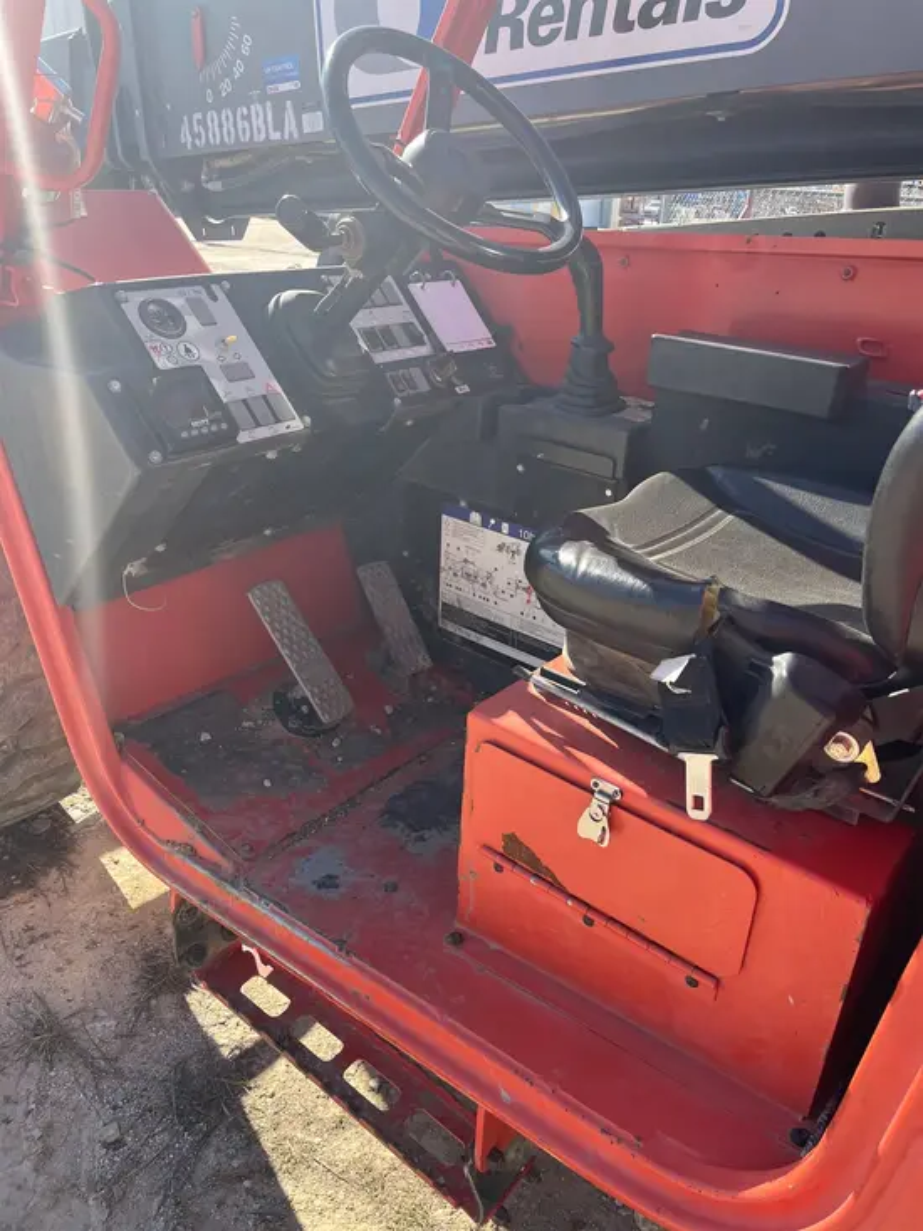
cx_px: 462
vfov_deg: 67.3
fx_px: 924
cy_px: 616
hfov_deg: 53.1
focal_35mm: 26
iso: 50
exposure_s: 1/891
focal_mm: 5.1
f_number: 1.6
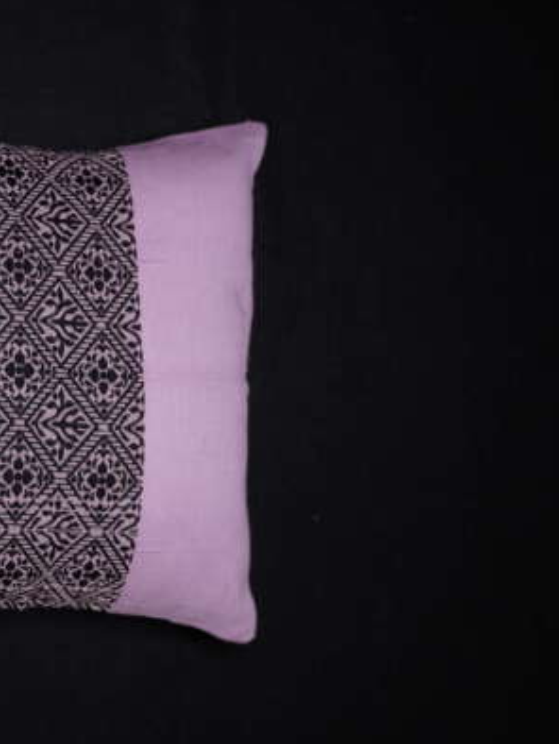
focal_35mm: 61
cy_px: 372
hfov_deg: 23.1
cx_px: 17
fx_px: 1319
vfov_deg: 31.5
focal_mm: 41.9
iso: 250
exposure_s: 1/125
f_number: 2.8
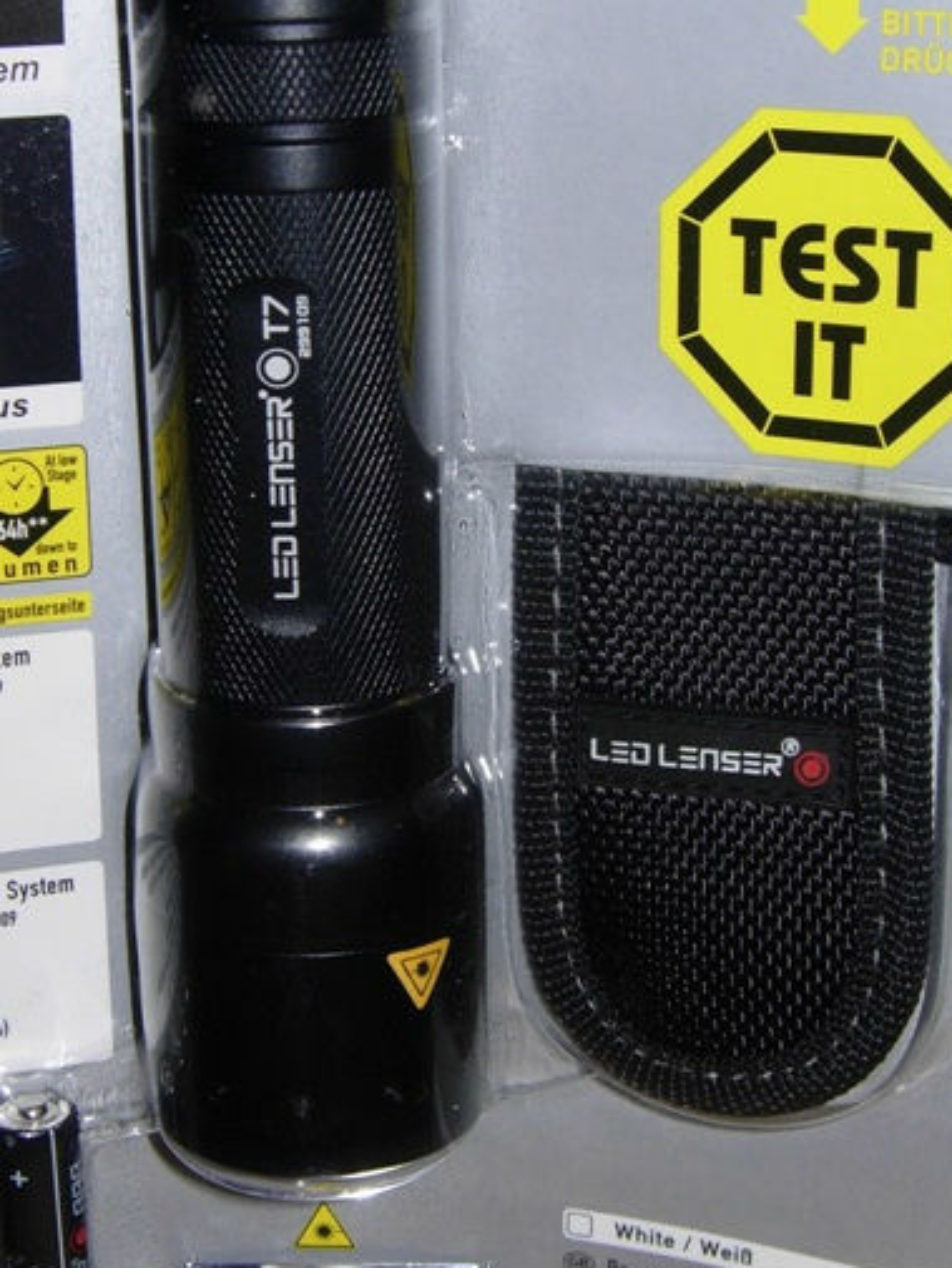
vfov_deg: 26.7
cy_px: 557
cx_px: 362
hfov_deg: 20.1
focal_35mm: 73
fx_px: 2676
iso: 50
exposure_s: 1/45.2
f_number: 3.8
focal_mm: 7.5
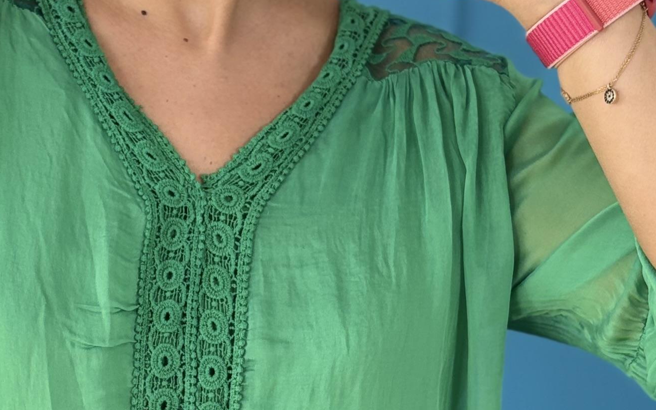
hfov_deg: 24.2
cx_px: 186
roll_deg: -0.3
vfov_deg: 15.3
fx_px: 1520
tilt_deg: -9.2
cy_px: 294
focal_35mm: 85
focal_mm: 5.96
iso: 125
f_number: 1.6
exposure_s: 1/93
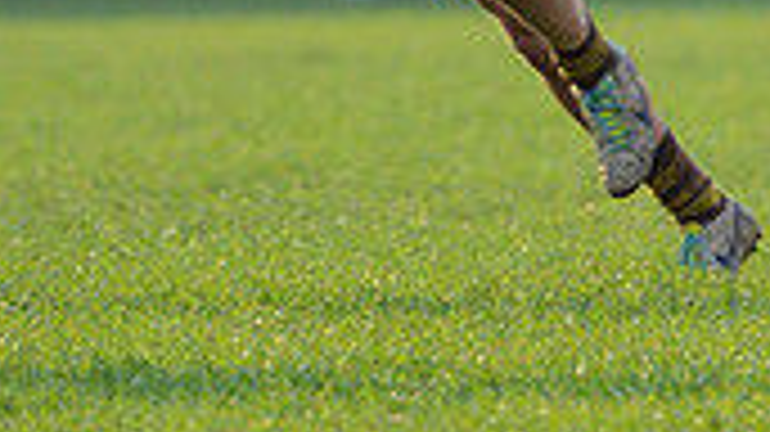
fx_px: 19591
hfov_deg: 2.2
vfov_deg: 1.3
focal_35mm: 960
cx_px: 1265
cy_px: -344
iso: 500
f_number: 4
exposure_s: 1/640
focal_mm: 270
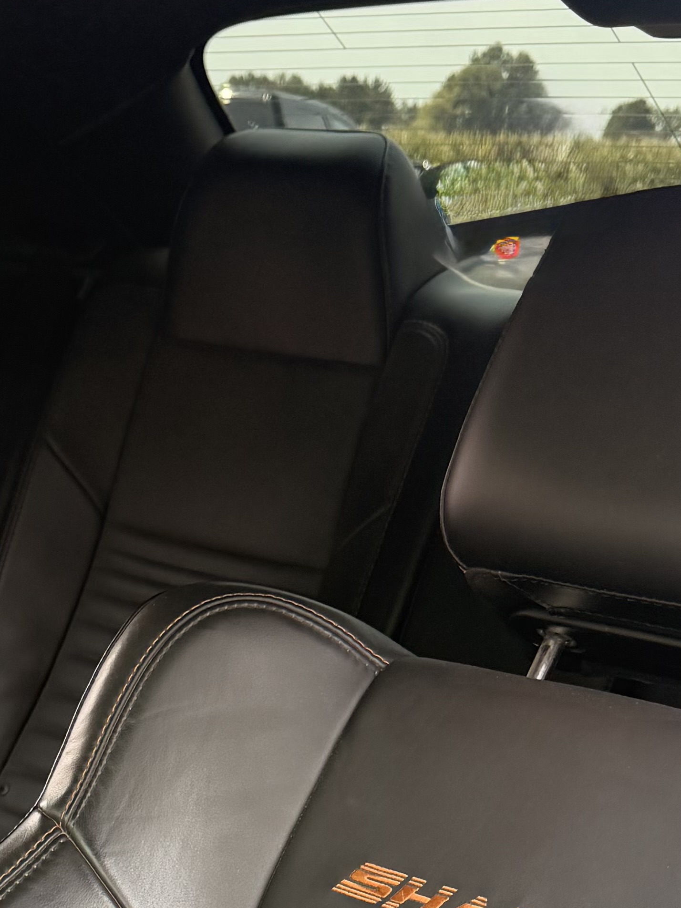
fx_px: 1889
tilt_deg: -24.6
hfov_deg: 20.1
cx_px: 83
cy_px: 1074
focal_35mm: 72
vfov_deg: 24.6
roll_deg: -3.1
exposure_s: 1/217
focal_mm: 6.76
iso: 160
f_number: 1.78
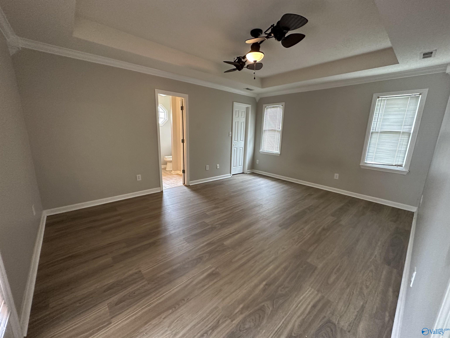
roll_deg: -1.3
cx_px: 225
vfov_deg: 85.7
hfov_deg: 102.1
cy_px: 169
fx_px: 182
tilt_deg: -12.2
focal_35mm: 14
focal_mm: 2.22
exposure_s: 1/60
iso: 500
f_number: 2.2
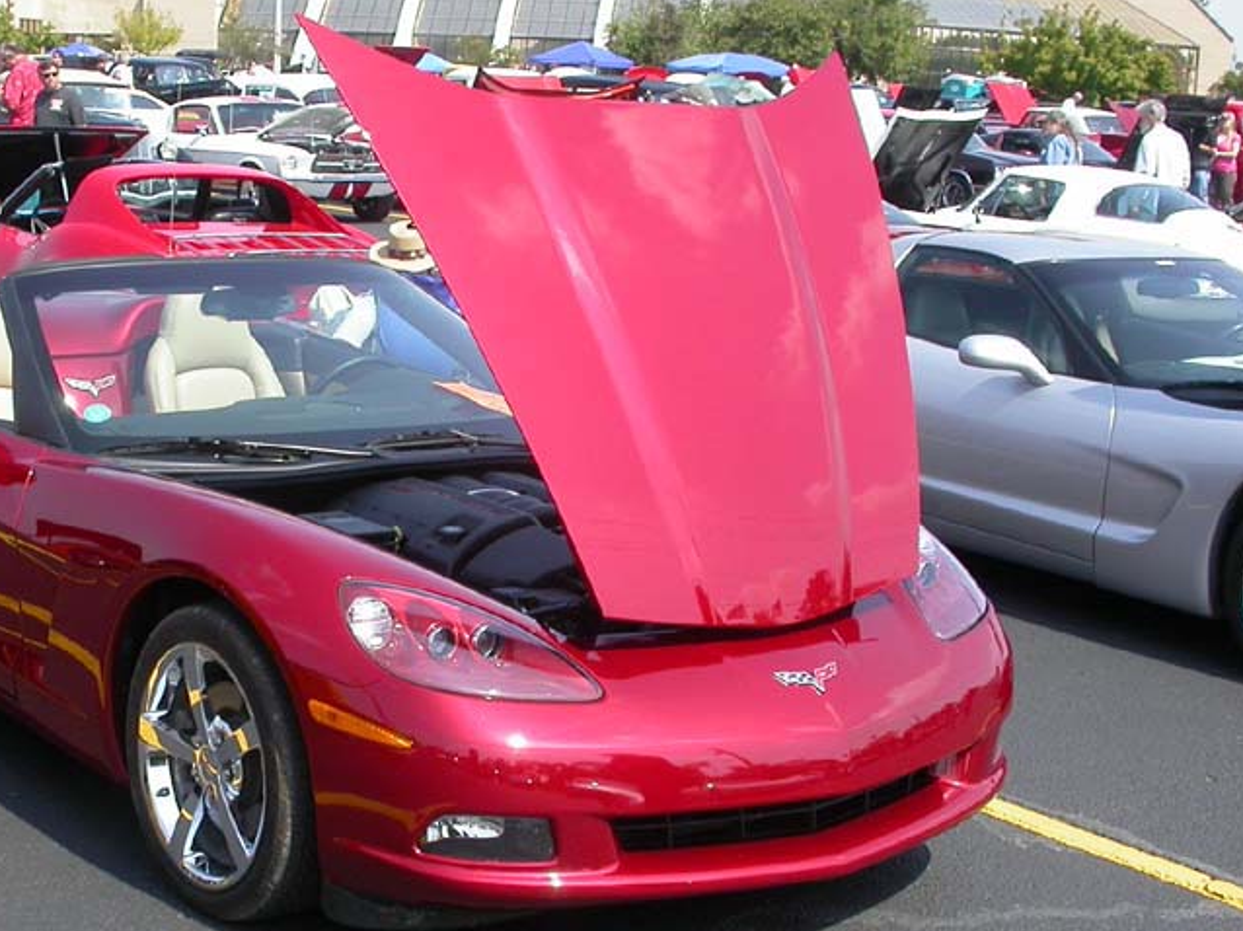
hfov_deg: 31.2
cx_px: 318
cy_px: 526
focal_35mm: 61
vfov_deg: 24.0
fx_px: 2190
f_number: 6
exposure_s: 1/255
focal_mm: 7.85
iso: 100
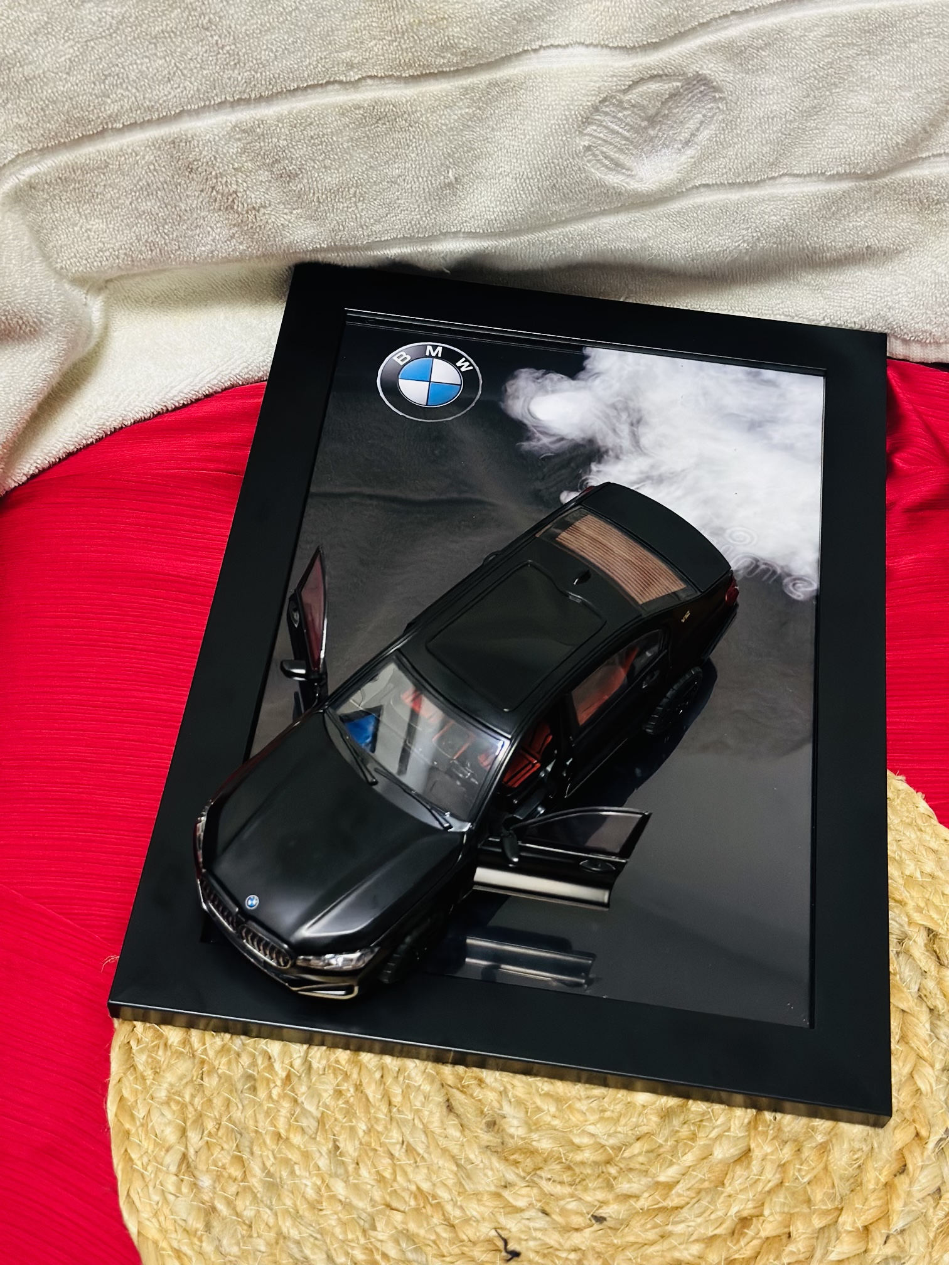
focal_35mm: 48
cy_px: 632
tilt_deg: -56.9
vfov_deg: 39.7
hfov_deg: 30.3
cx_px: 474
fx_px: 1755
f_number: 1.78
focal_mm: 6.86
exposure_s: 1/60
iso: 250
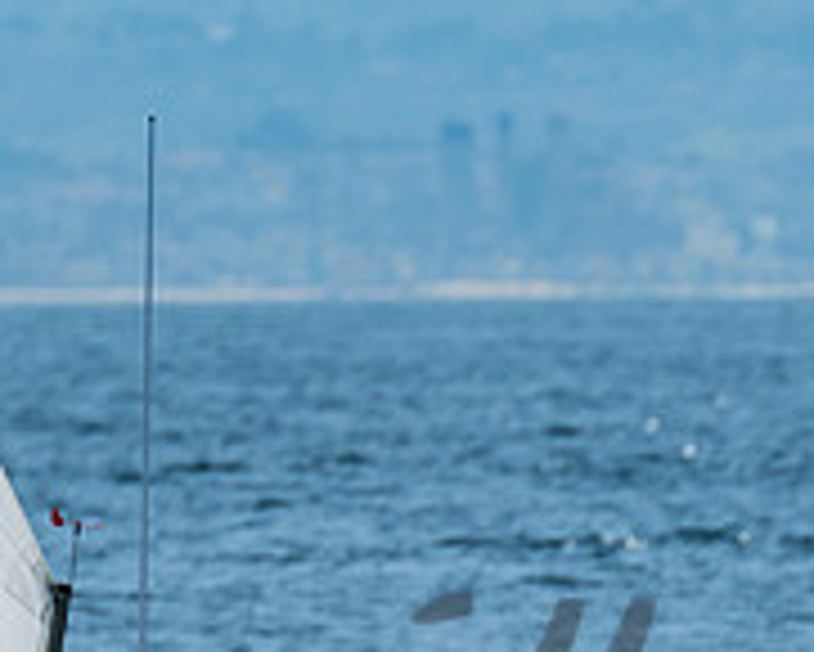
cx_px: -157
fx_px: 43122
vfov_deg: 0.9
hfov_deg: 1.1
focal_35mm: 1789
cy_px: 596
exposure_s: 1/500
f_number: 8
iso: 100
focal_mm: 400
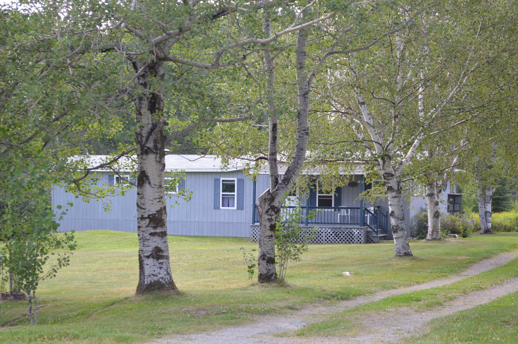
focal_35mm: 82
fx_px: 1186
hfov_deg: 24.6
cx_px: 259
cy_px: 172
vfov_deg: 16.5
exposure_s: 1/125
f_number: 5.6
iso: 220
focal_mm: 55
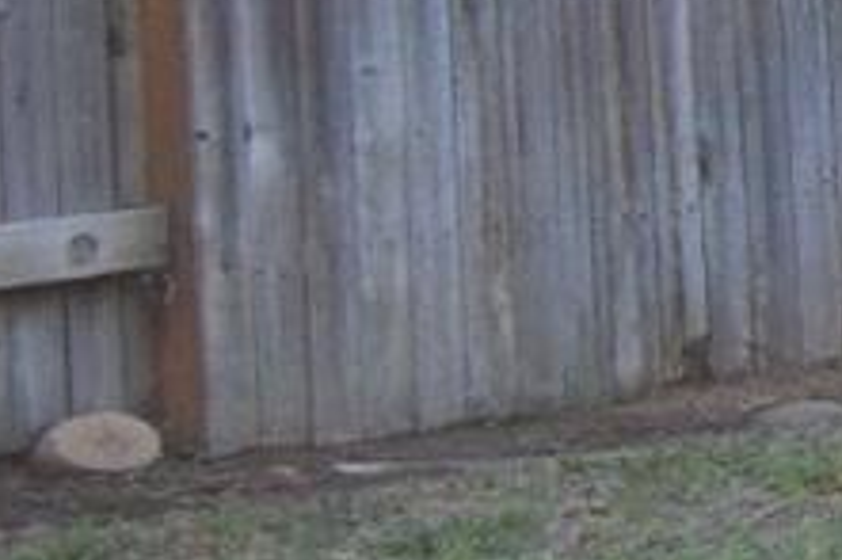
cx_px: 2808
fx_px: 5478
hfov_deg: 7.4
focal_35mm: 234
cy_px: 51
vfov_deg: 5.8
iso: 200
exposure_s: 1/125
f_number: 5.6
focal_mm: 23
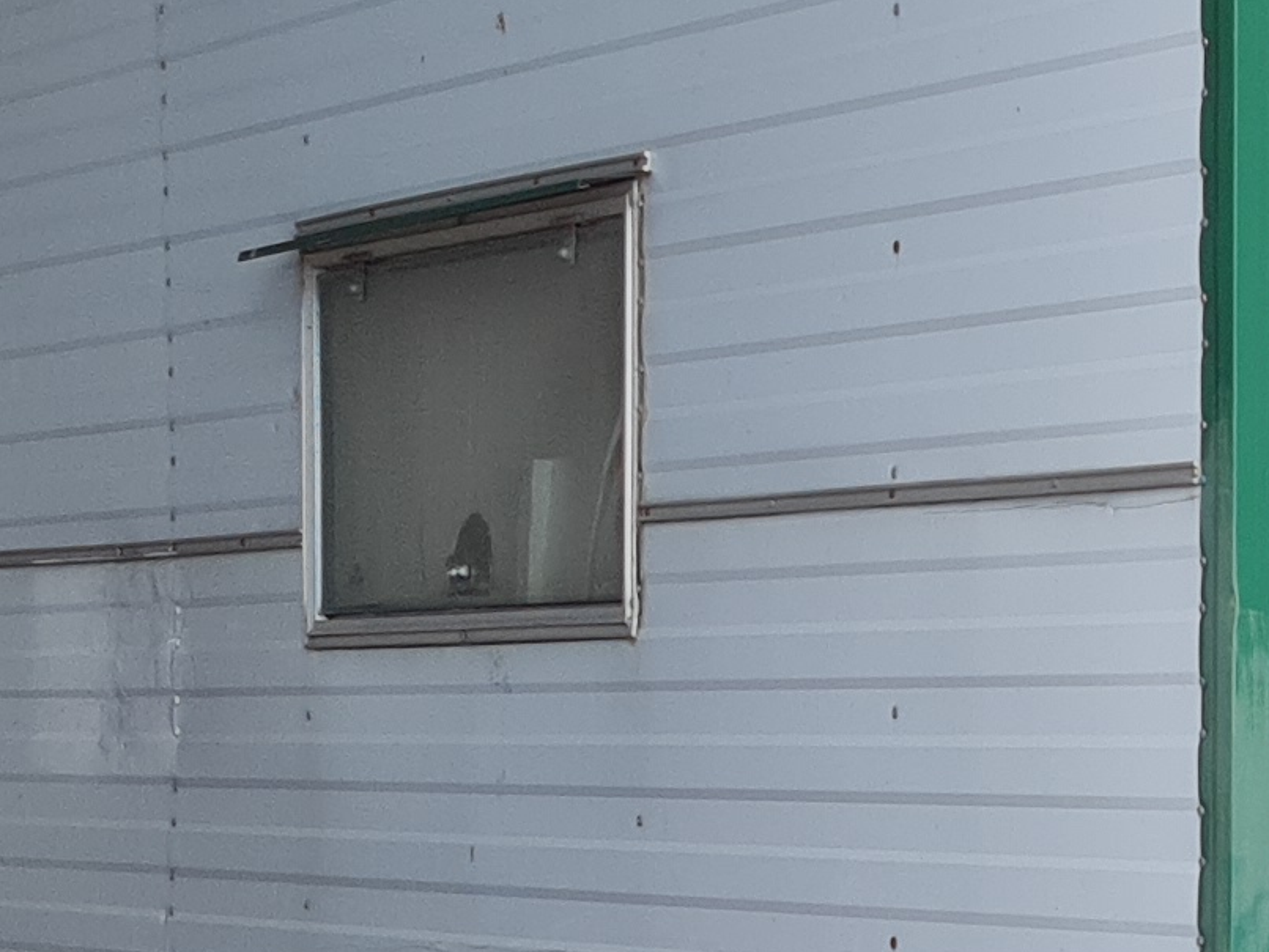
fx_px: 4767
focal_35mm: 130
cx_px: 2519
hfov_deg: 13.2
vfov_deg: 11.3
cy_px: 985
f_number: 1.8
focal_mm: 5.4
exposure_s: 1/305
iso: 50
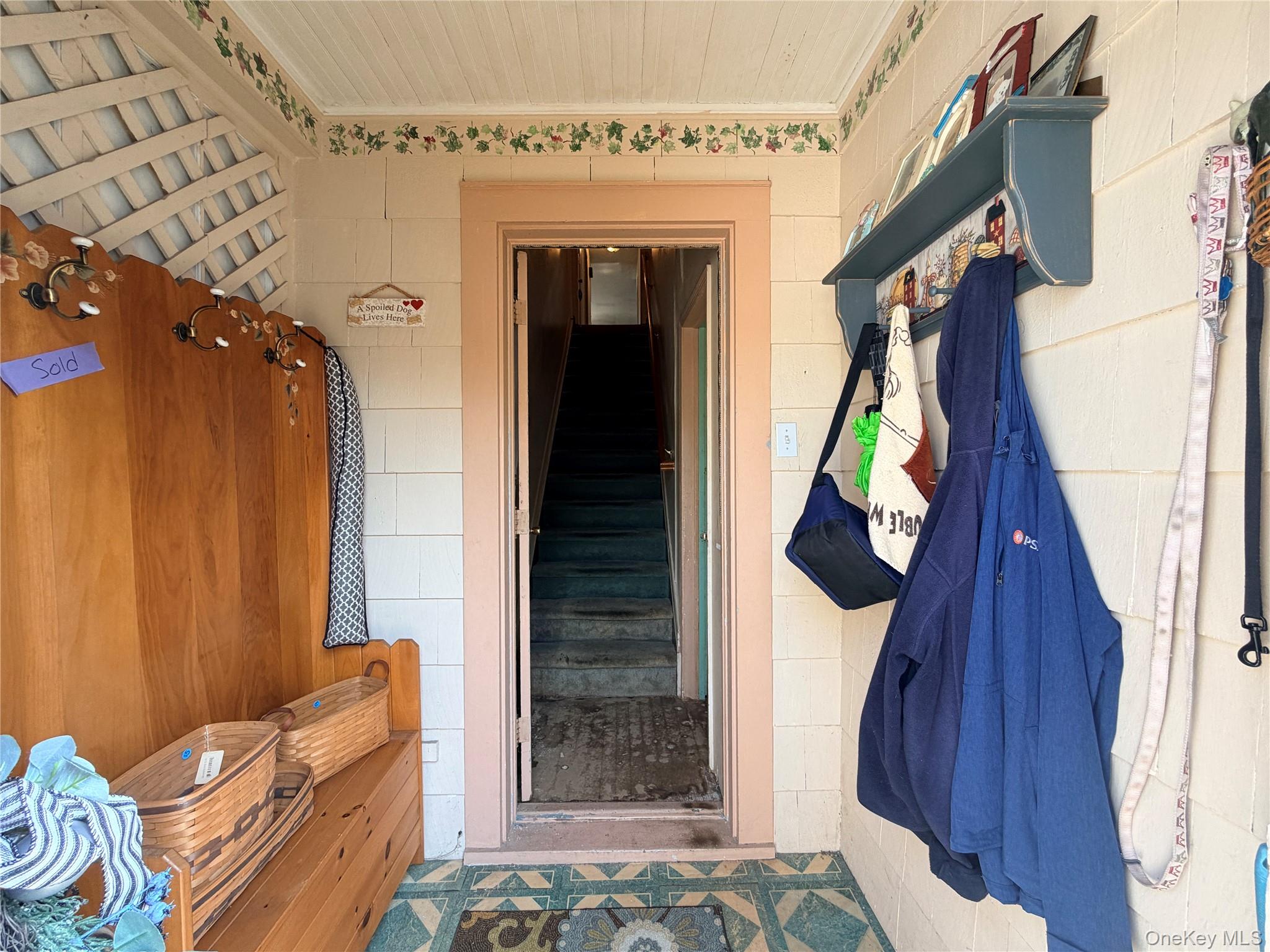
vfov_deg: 85.7
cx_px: 635
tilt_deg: -0.9
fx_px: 514
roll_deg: +0.1
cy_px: 476
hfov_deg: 102.1
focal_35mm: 14
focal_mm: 2.22
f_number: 2.2
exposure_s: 1/121
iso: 64
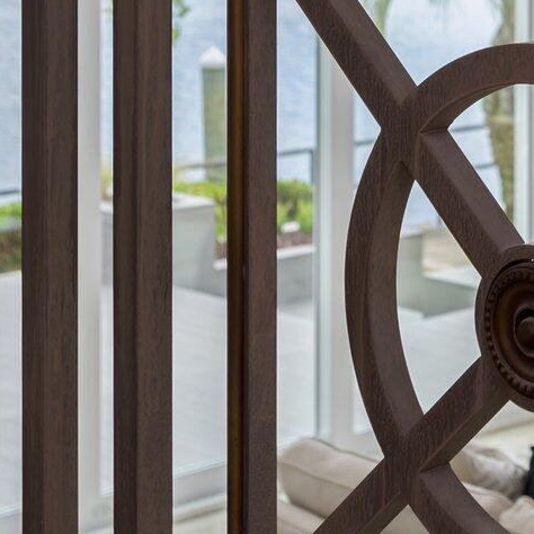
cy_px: -72
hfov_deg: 15.4
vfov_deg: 15.4
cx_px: 608
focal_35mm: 110
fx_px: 1920
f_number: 5
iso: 160
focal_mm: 30
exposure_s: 1/200
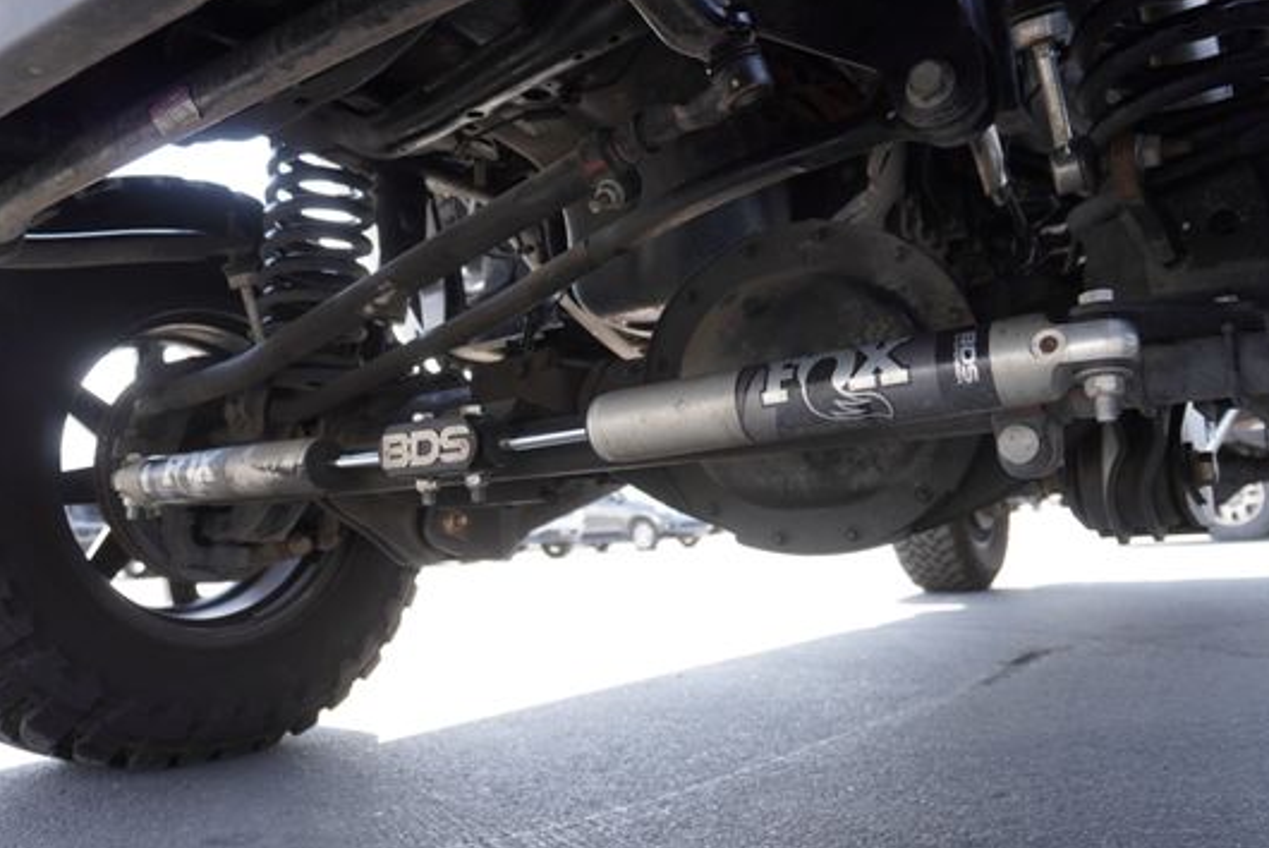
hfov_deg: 63.6
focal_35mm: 29
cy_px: 443
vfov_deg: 45.0
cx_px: 608
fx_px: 1023
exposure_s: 1/160
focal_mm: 16
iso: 160
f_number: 4
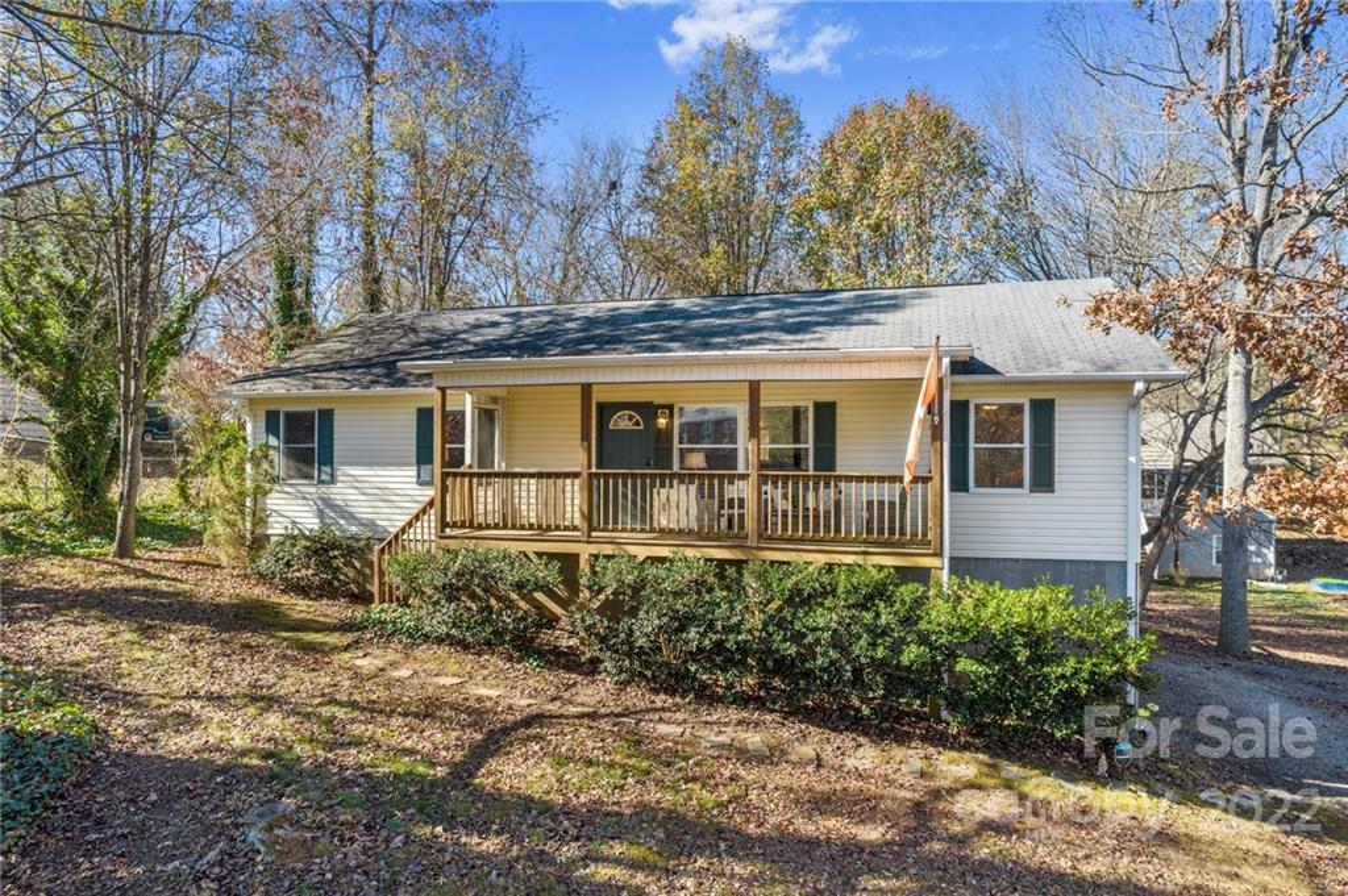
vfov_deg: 57.1
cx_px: 674
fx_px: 823
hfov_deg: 78.6
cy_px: 448
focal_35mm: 22
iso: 110
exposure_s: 1/500
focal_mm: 8.38
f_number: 2.8
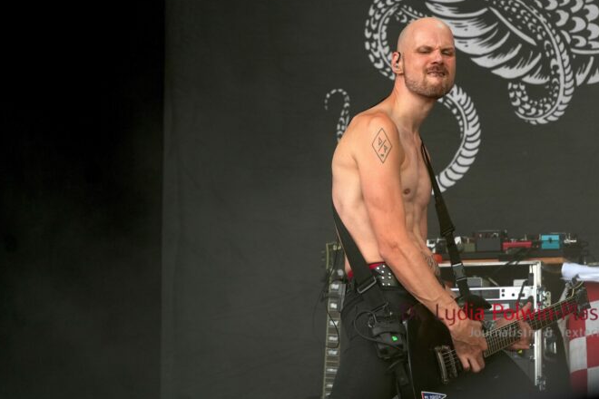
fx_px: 3078
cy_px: 175
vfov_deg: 7.4
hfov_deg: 11.1
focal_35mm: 185
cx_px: 326
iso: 400
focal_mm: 106
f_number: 5.6
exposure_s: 1/200
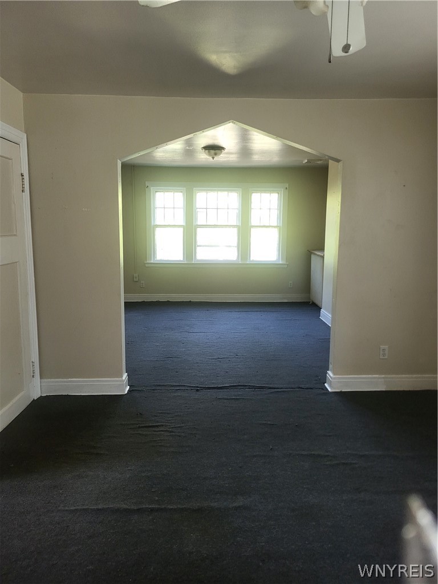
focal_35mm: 26
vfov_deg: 67.3
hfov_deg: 53.1
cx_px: 219
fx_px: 439
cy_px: 292
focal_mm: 5.4
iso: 320
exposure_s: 1/120
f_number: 1.8
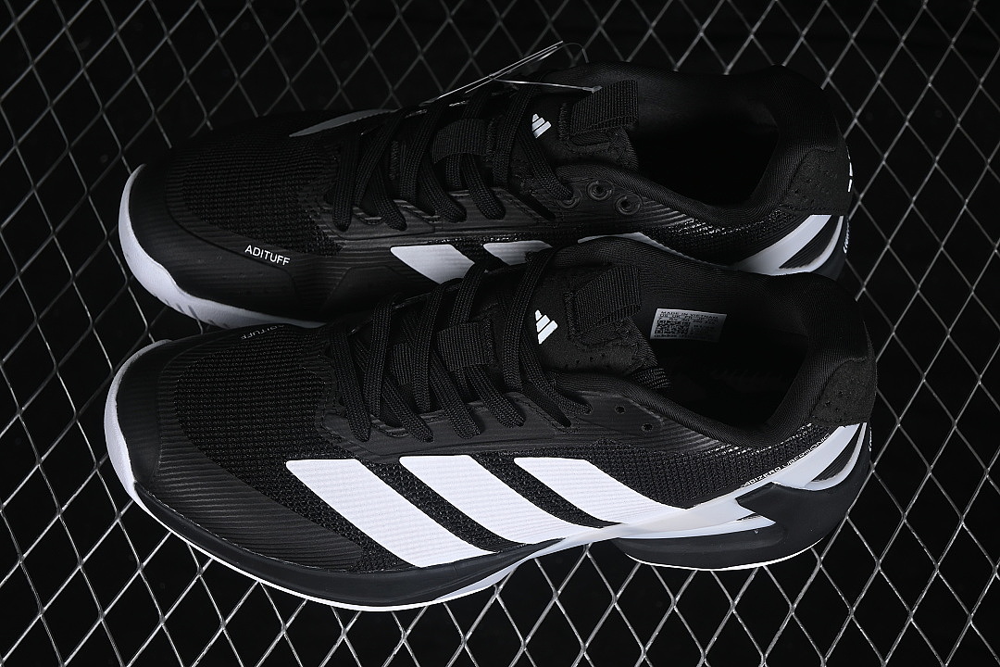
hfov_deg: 27.0
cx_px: 500
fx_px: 2083
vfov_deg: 18.2
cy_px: 334
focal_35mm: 75
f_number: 6.3
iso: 160
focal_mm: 50
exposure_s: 1/60
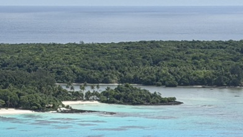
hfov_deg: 10.0
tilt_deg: -8.4
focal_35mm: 214
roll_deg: +1.1
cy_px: 187
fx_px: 1379
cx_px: 267
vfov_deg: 5.6
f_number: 1.78
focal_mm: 6.76
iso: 80
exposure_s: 1/8772
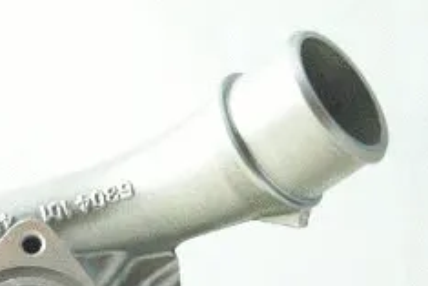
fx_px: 1273
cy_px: 360
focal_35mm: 107
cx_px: 96
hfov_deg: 18.9
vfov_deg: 12.5
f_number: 4.5
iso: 250
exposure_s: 1/160
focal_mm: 28
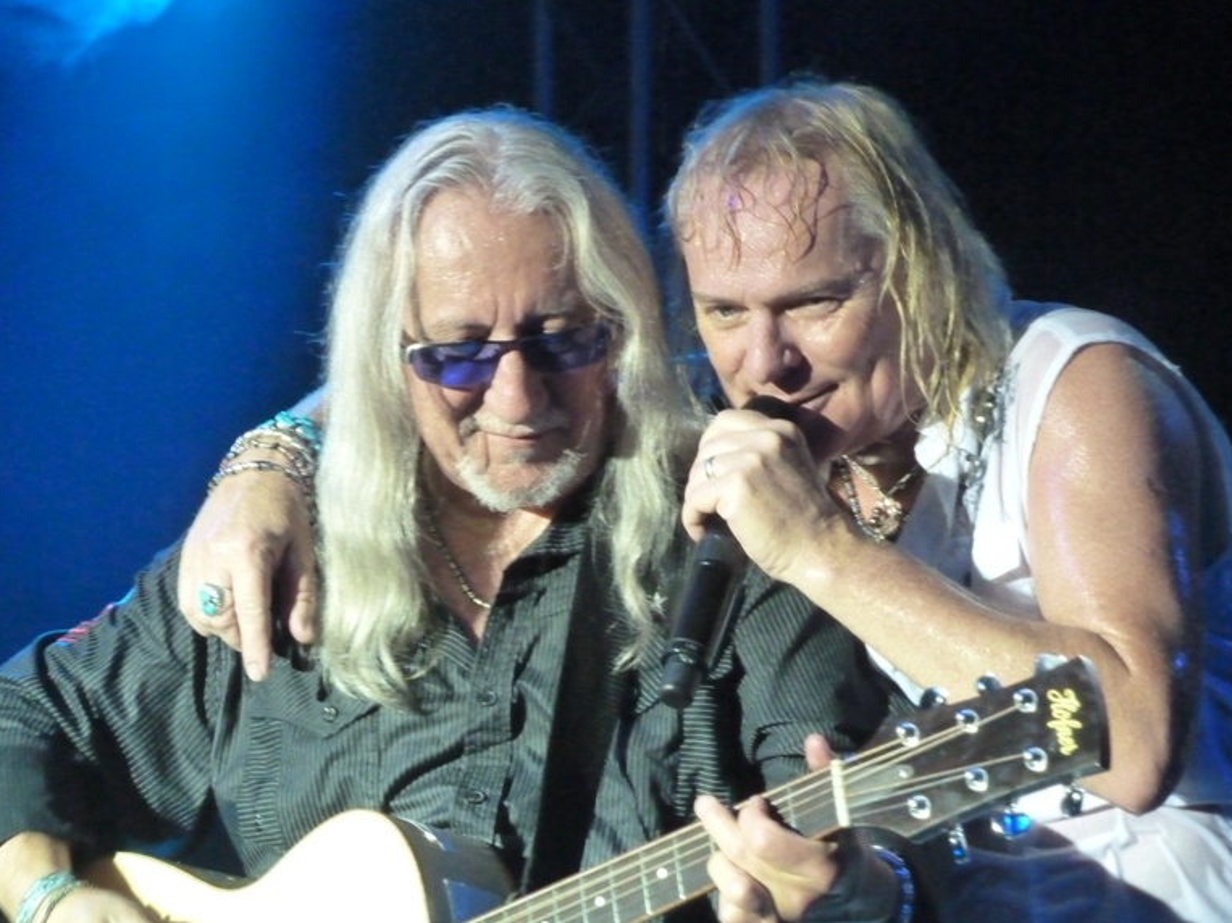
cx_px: 617
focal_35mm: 159
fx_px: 5658
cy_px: 462
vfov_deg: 9.3
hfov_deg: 12.4
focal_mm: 25.9
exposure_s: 1/50
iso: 1250
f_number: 4.5
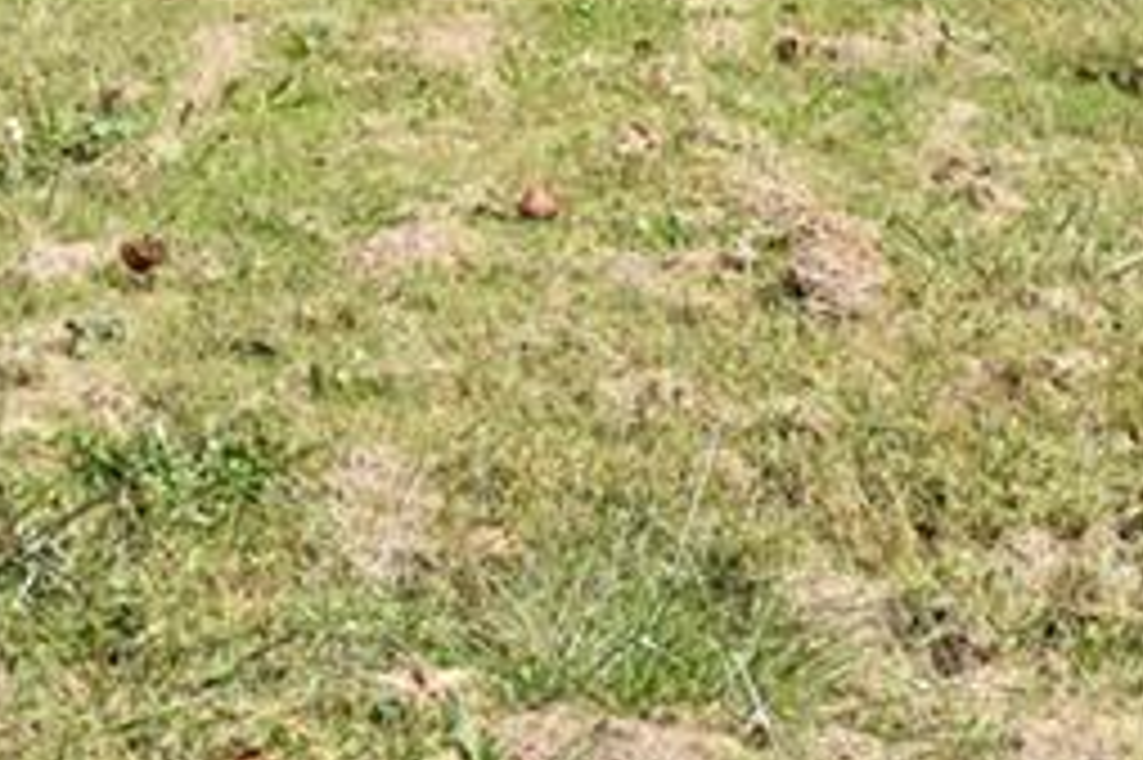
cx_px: 1746
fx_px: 3839
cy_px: -625
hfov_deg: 15.5
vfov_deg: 10.6
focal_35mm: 121
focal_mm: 20
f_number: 8
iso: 200
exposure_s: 1/320
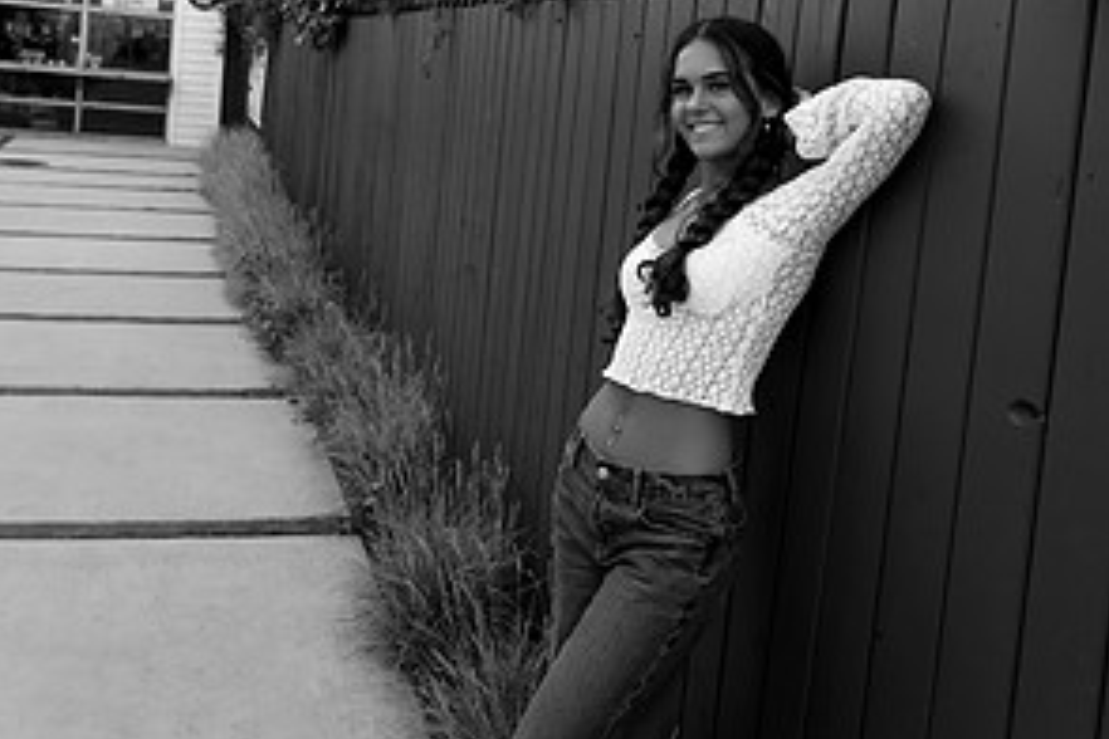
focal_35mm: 42
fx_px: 1294
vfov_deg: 30.9
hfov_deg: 46.4
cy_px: 117
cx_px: 553
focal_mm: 27.5
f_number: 4
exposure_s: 1/1000
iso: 1600
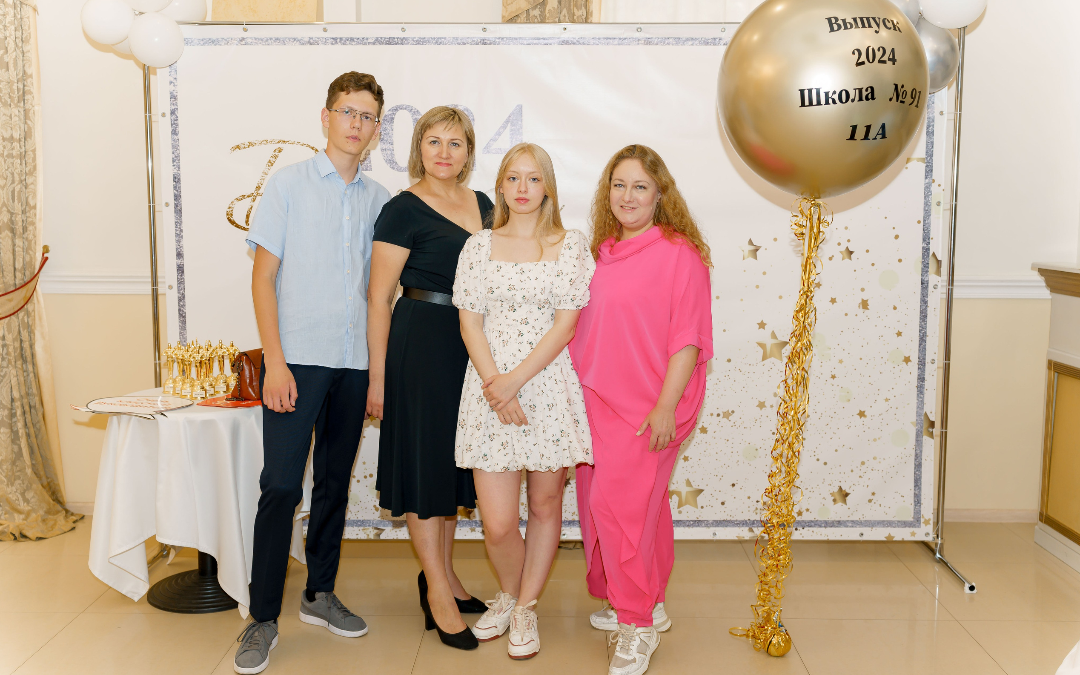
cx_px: 544
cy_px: 324
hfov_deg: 54.0
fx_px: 1059
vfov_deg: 35.3
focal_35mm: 36
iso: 320
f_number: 2.5
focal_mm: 35
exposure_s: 1/125
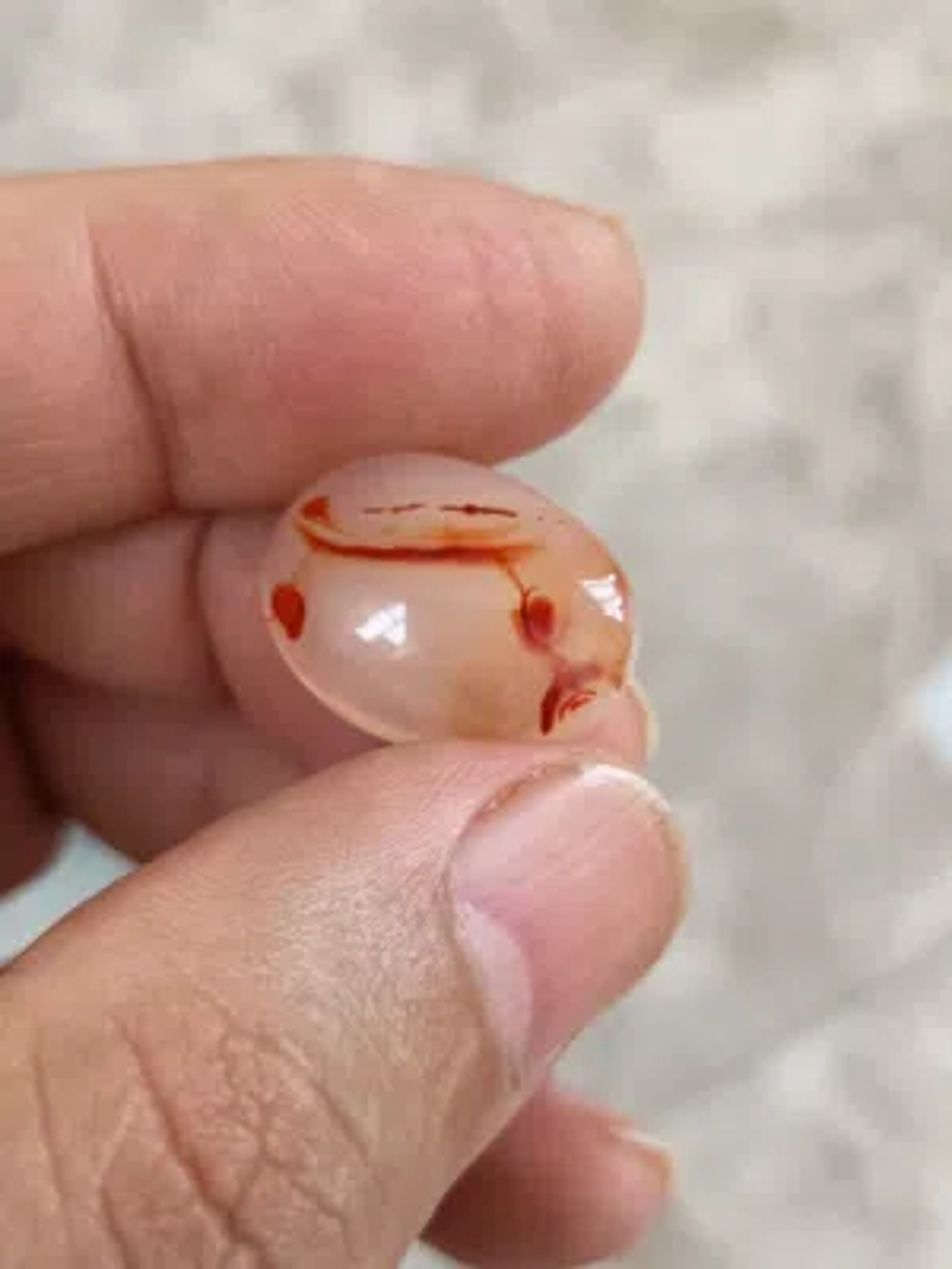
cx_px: 476
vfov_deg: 40.4
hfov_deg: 30.9
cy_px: 634
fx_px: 1723
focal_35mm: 47
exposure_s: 1/25
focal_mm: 5.24
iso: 645
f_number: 1.7
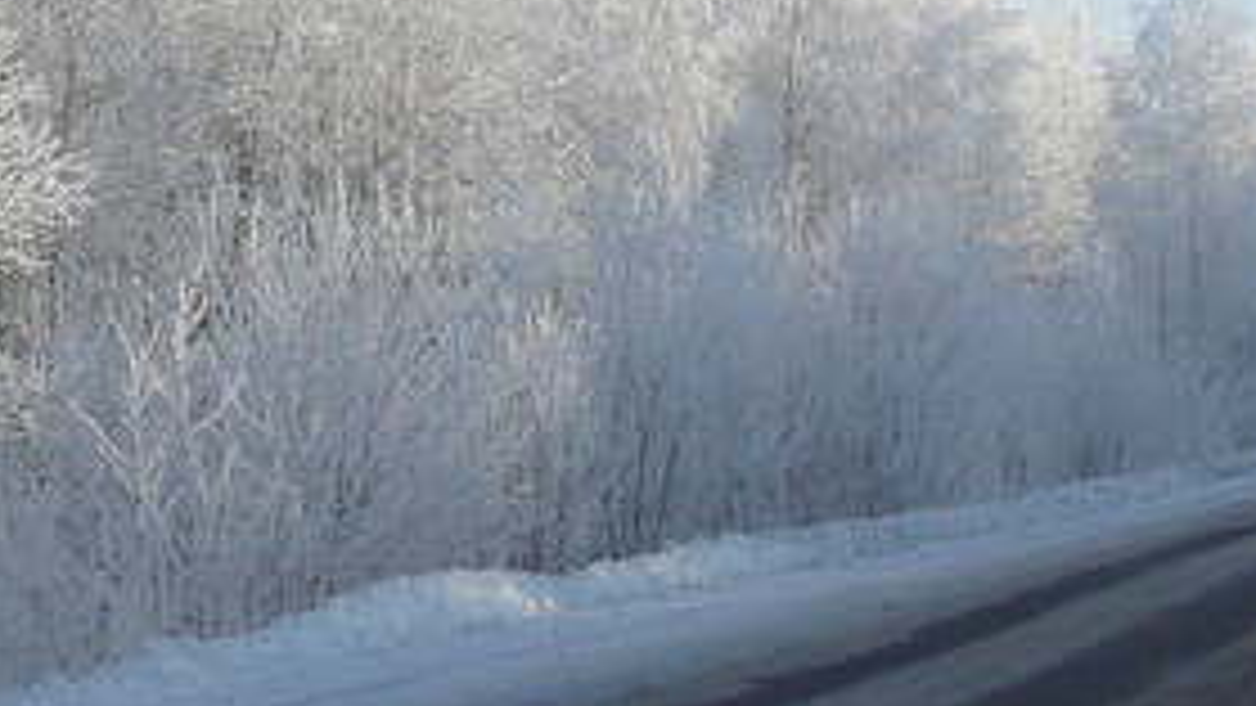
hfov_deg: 18.5
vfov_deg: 10.5
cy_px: 16
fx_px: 3830
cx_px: 927
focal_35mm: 115
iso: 100
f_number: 4
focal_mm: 7
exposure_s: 1/400
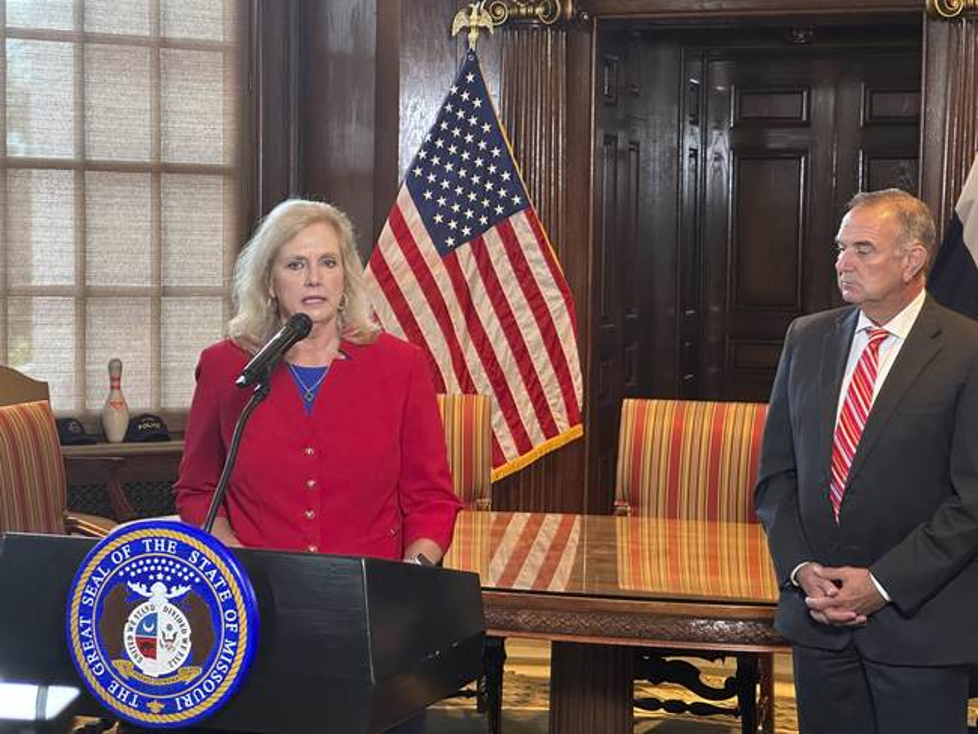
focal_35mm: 77
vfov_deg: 19.2
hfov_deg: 25.3
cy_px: 367
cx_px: 489
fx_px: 2176
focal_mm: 9
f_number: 2.8
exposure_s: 1/41
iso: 500
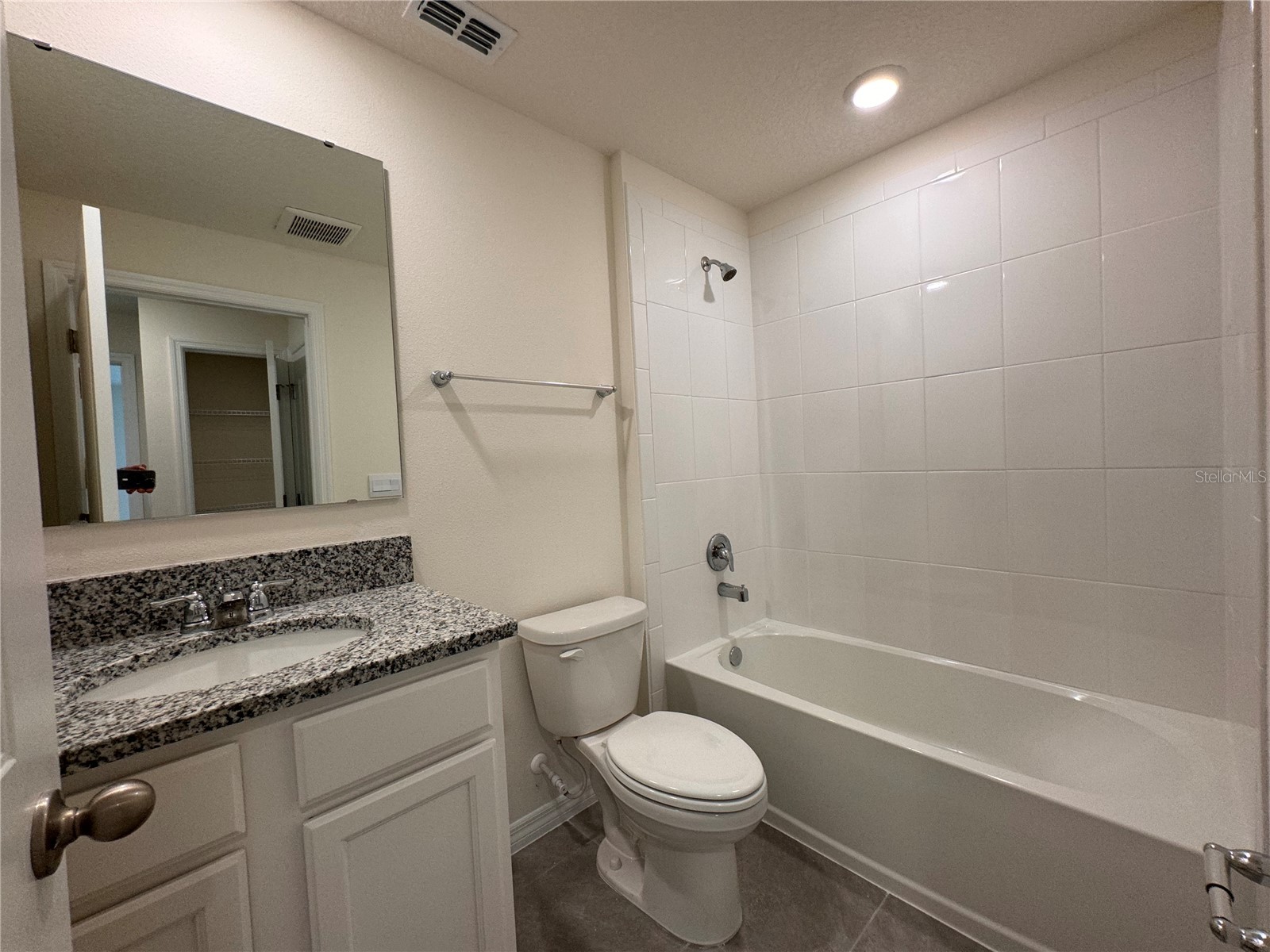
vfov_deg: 85.7
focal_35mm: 14
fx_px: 514
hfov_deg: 102.1
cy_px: 476
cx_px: 635
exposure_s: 1/120
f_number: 2.2
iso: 125
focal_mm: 2.22
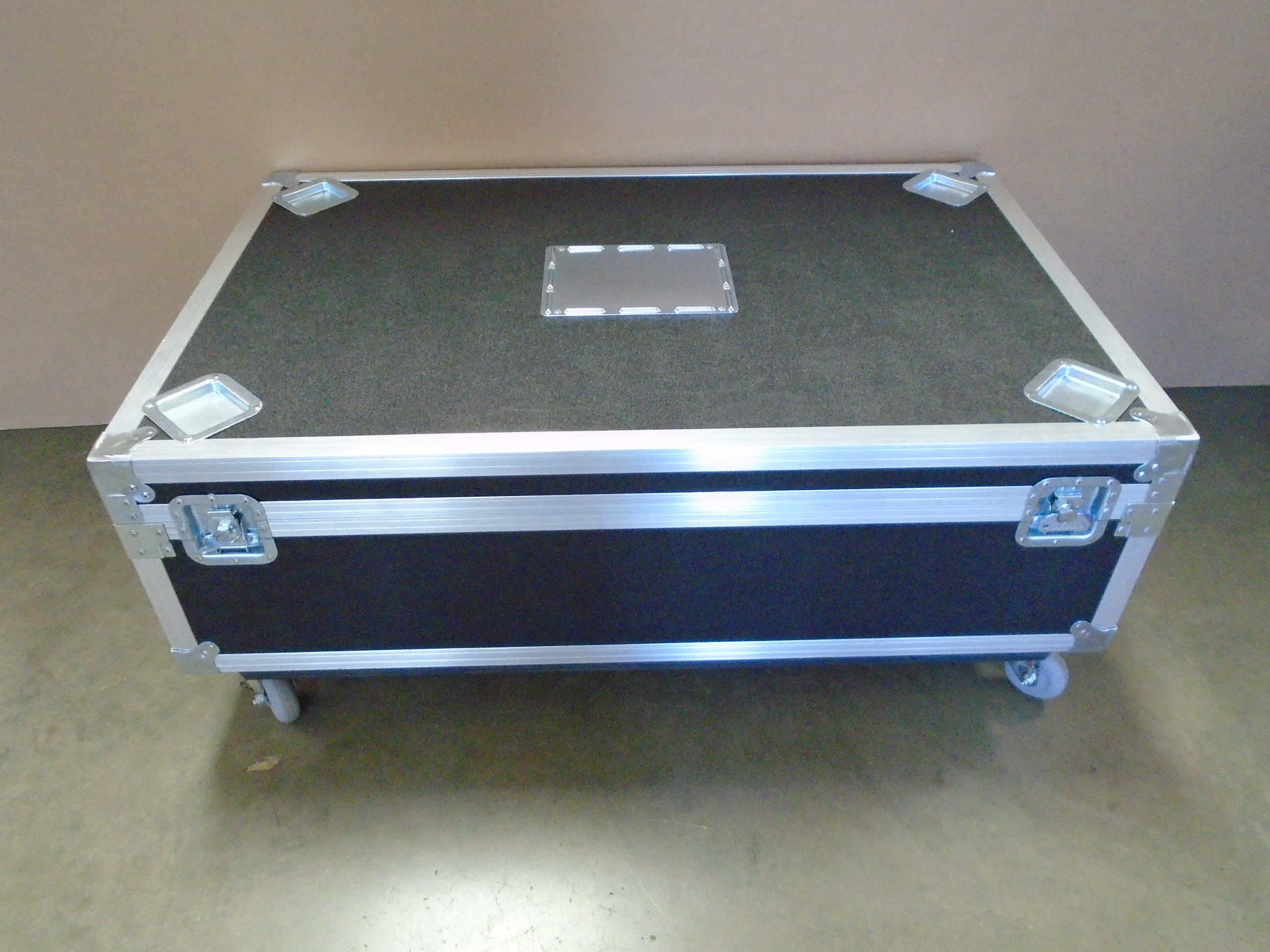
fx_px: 954
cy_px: 476
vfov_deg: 53.1
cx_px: 635
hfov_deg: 67.3
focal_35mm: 26
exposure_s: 1/80
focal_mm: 4.6
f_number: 3.2
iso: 800
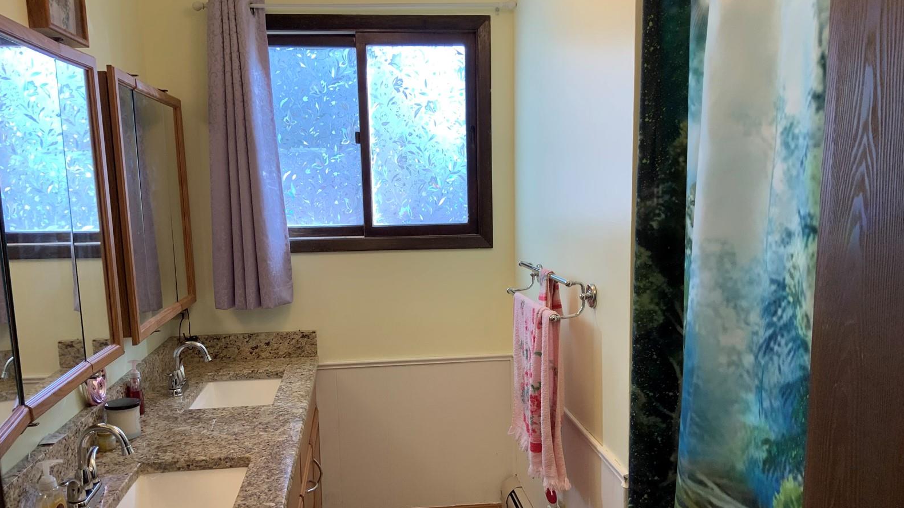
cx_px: 447
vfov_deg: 36.5
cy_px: 313
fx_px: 767
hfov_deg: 61.0
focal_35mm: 32
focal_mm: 3
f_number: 1.8
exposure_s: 1/120
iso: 64
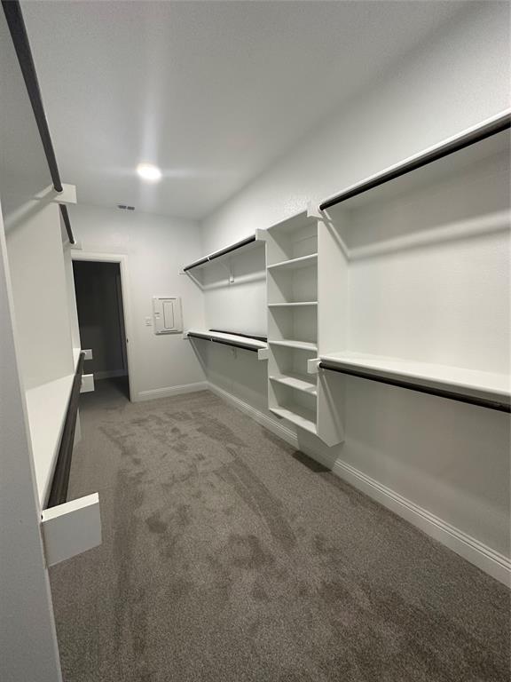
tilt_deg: -7.5
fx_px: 276
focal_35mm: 14
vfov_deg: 102.1
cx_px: 256
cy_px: 341
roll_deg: +0.9
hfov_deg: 85.7
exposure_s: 1/120
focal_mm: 2.22
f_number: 2.2
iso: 250
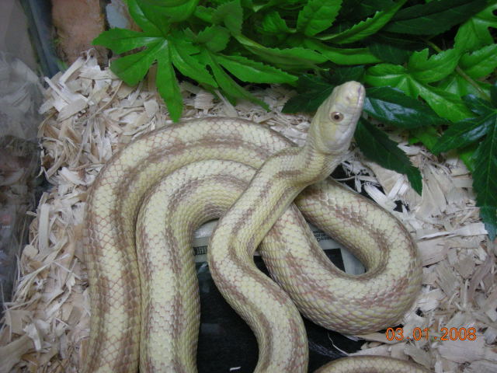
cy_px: 186
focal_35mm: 49
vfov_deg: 29.7
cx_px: 248
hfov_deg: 38.9
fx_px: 704
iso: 340
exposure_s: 1/61.5
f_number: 3.2
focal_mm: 7.9
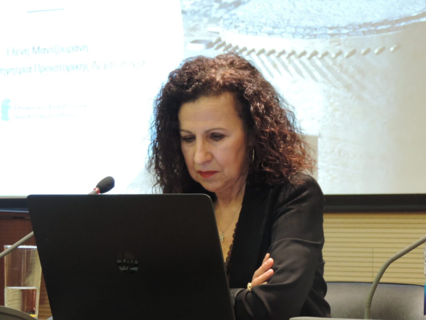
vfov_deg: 10.2
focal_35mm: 145
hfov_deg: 13.6
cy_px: 160
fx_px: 1784
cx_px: 213
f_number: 4.4
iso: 800
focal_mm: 25.8
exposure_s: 1/15
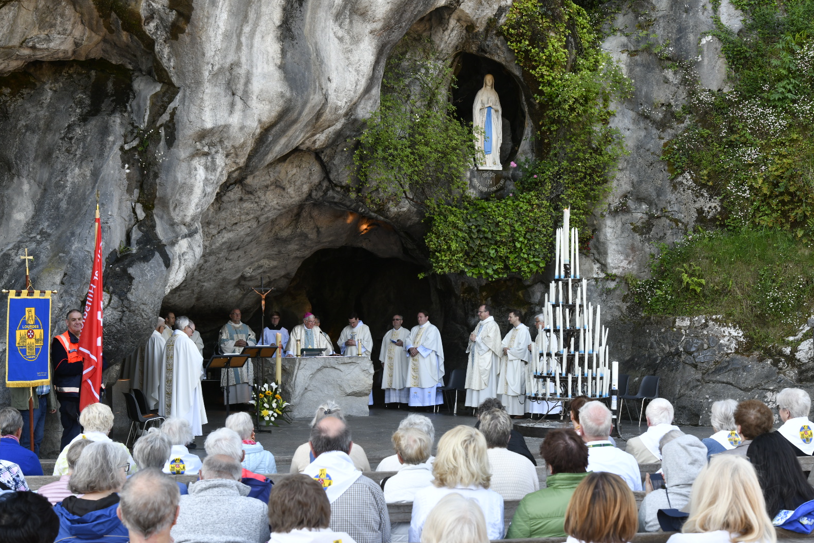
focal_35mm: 53
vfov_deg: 25.5
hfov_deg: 37.5
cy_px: 274
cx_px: 408
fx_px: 1199
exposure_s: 1/100
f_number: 8
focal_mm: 52
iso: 400
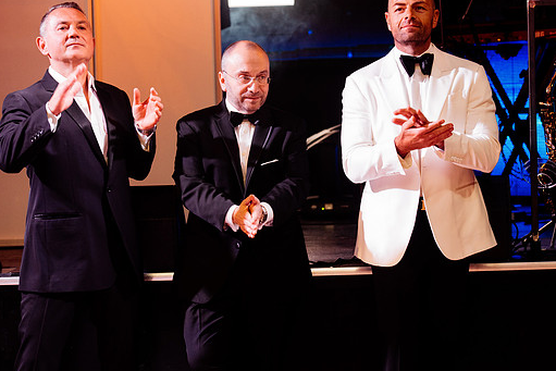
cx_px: 335
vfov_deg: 11.5
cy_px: 150
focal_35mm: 119
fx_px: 1838
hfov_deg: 17.2
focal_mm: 95
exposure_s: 1/200
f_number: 4
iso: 2000
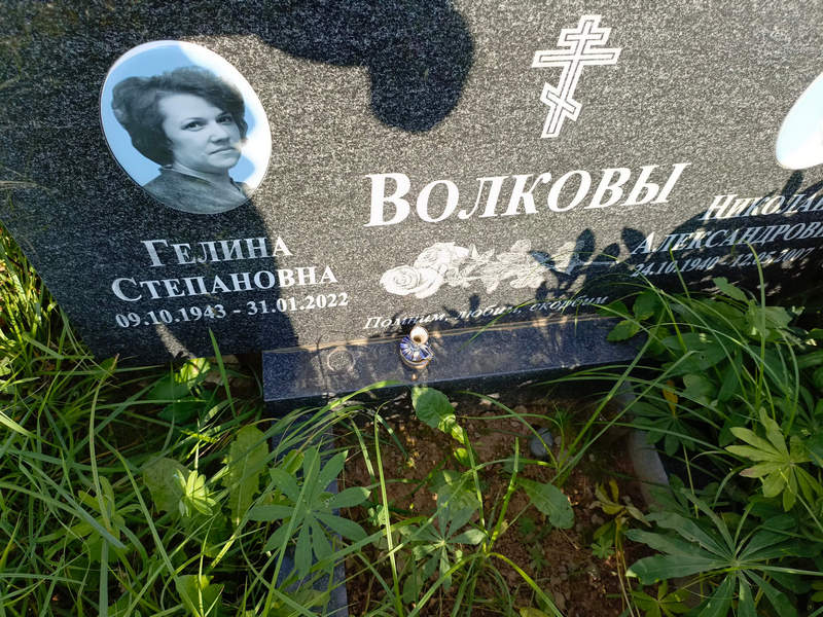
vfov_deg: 54.9
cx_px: 412
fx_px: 594
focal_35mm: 25
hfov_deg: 69.4
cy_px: 308
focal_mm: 4.76
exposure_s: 1/300
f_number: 1.69
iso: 111
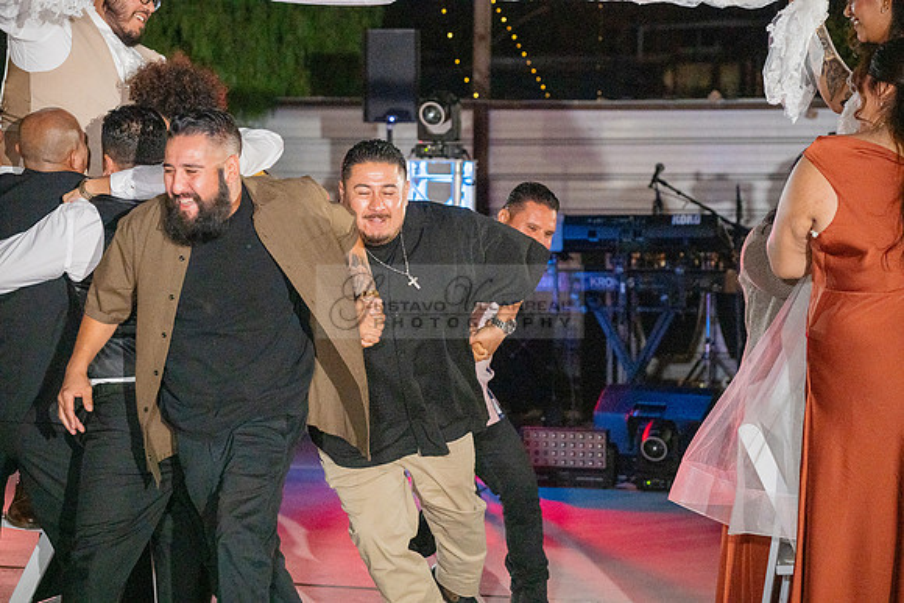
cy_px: 302
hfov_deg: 24.2
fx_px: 2110
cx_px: 452
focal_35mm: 84
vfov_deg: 16.3
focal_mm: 84
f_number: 4
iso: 4000
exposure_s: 1/320
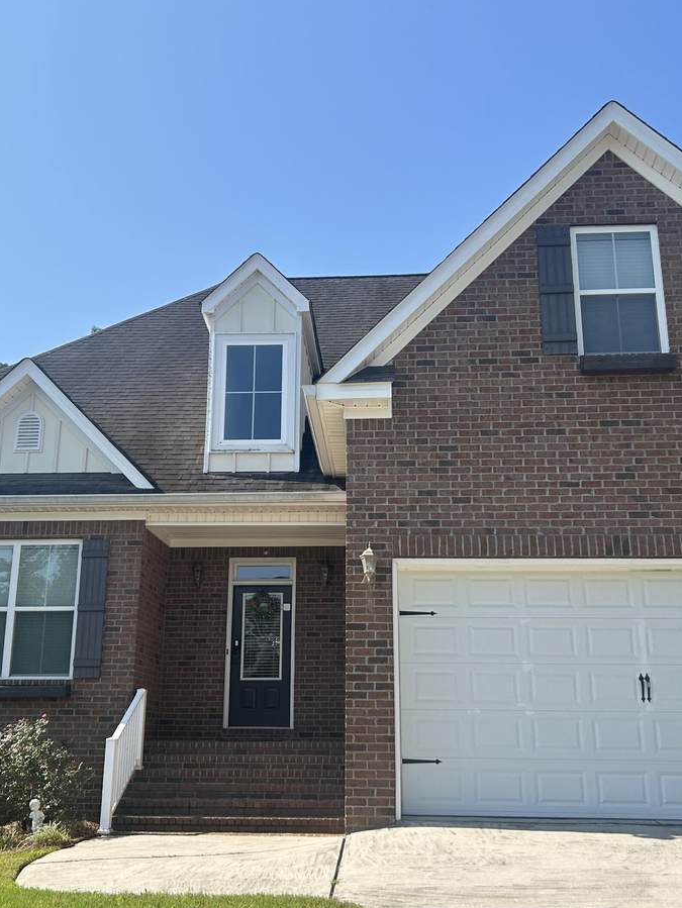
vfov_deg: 50.1
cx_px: 304
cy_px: 466
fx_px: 971
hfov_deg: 38.6
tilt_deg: +15.3
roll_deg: -0.2
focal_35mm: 37
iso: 50
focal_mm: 5.7
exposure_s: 1/3077
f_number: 1.5
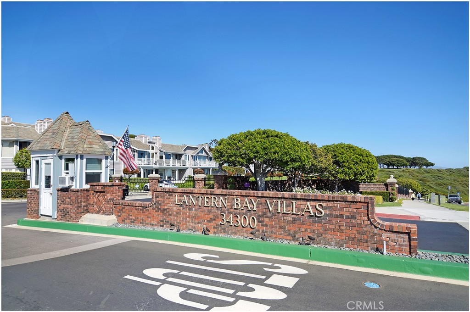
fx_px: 254
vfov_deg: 63.1
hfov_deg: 85.5
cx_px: 235
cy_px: 156
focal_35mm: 20
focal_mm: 13
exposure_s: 1/2000
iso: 100
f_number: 2.8
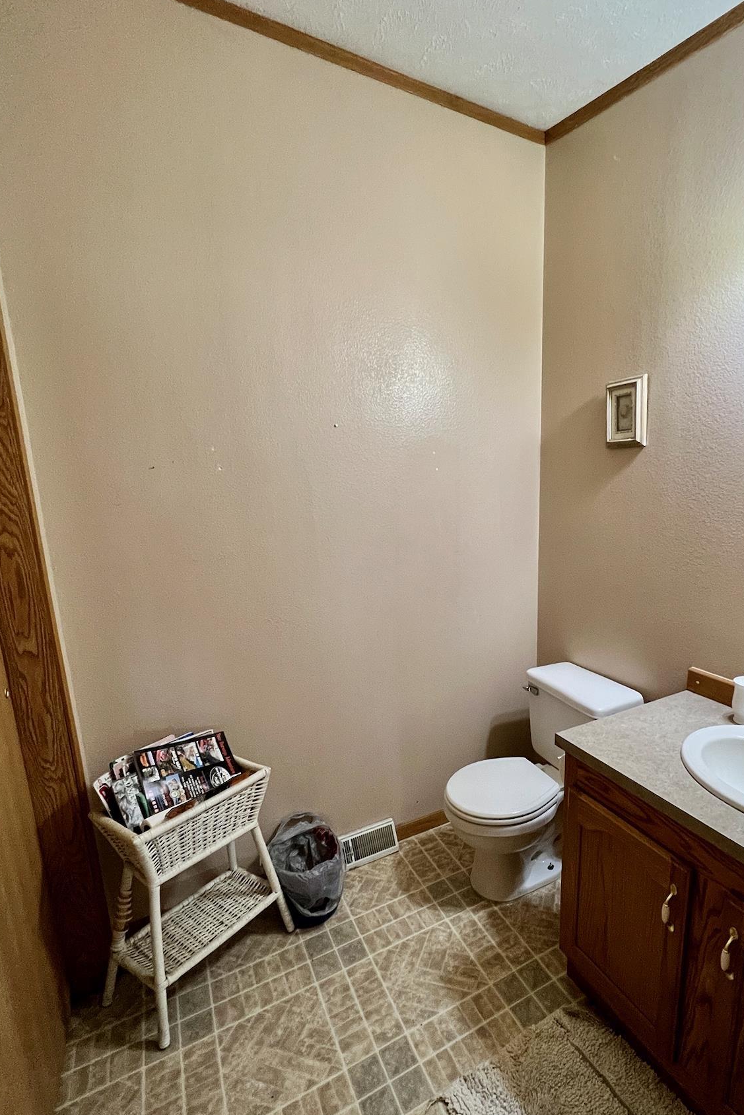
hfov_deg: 72.5
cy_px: 592
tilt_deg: -11.6
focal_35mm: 16
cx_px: 466
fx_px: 496
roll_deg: +1.2
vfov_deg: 96.6
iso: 400
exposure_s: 1/60
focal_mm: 1.57
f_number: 1.8
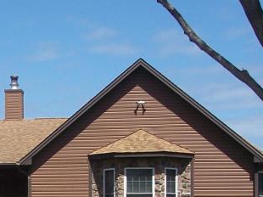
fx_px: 979
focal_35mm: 129
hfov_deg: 14.8
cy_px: 245
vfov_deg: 11.2
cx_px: -56
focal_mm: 8
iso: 100
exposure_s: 1/750
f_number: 4
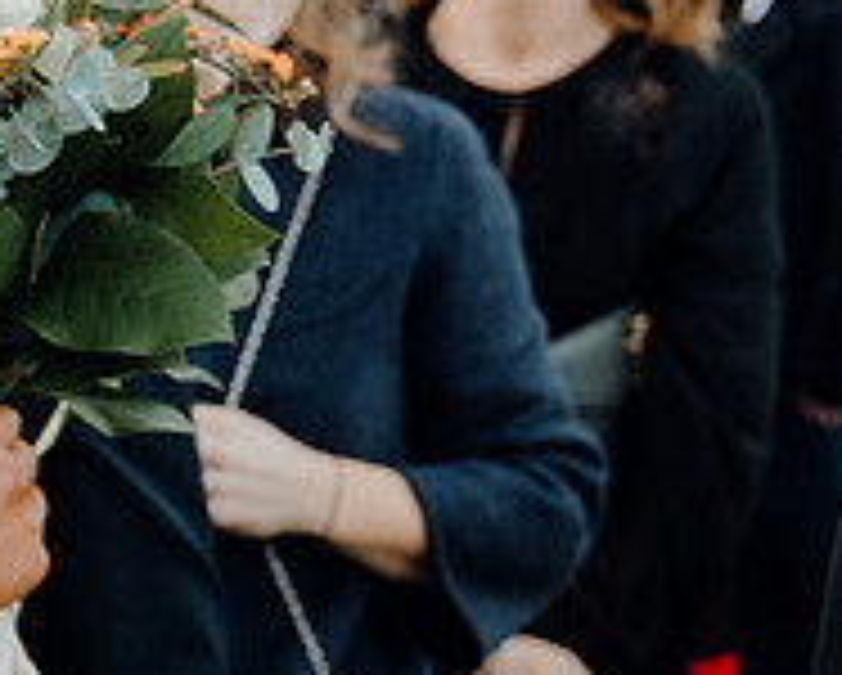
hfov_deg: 11.1
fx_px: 4141
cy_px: 601
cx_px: -450
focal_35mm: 166
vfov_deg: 9.3
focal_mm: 38
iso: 200
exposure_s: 1/400
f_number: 3.5
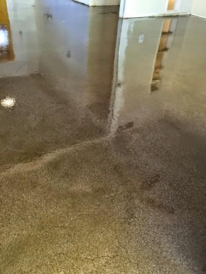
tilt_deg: -35.0
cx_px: 103
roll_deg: -7.7
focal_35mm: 29
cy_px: 137
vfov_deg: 61.7
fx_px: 230
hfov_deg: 48.2
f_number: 2.2
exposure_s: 1/15
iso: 125
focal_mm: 4.15
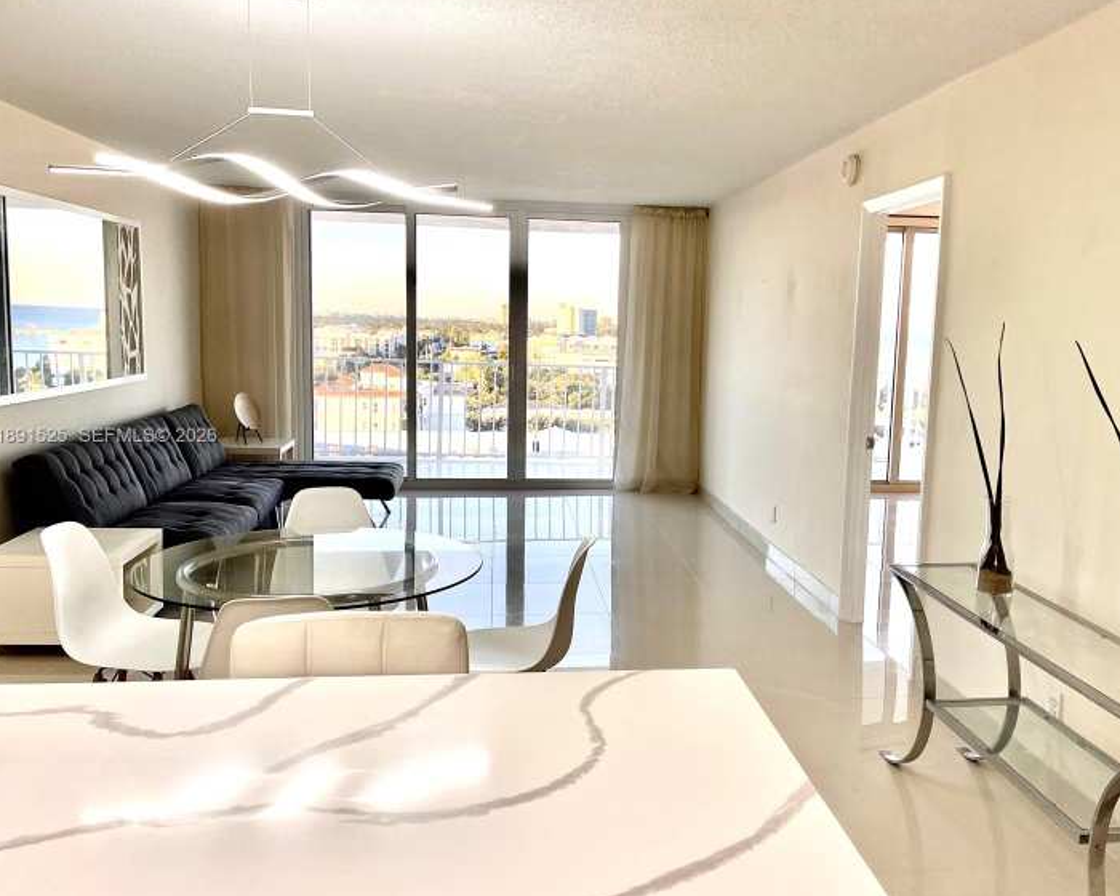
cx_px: 608
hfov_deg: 60.4
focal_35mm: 29
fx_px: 961
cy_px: 437
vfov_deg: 50.0
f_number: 1.6
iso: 64
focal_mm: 5.1
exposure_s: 1/146
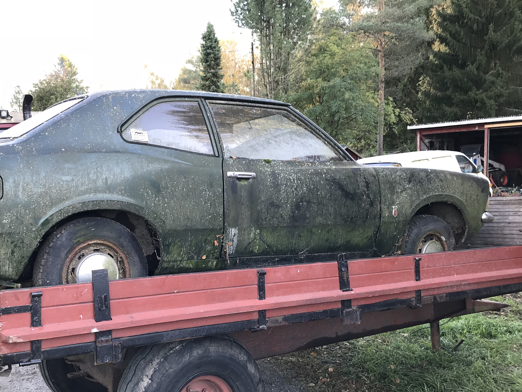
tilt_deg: -6.3
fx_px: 573
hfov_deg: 48.2
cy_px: 214
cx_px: 176
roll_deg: +1.8
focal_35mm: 38
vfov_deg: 37.7
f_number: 1.8
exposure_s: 1/33
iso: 25
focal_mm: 3.99
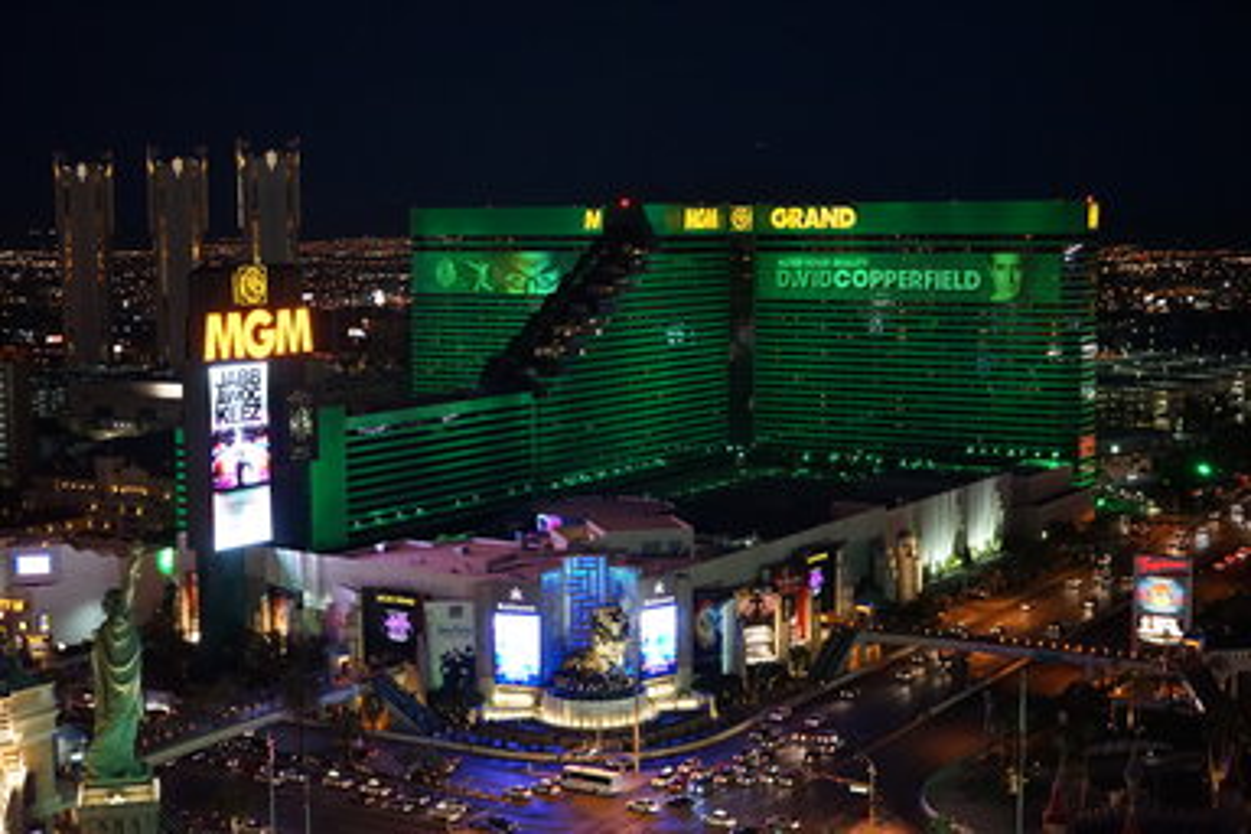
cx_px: 626
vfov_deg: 26.0
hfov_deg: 38.2
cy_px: 417
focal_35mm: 52
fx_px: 1807
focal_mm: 52
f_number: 5
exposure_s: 1/80
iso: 6400
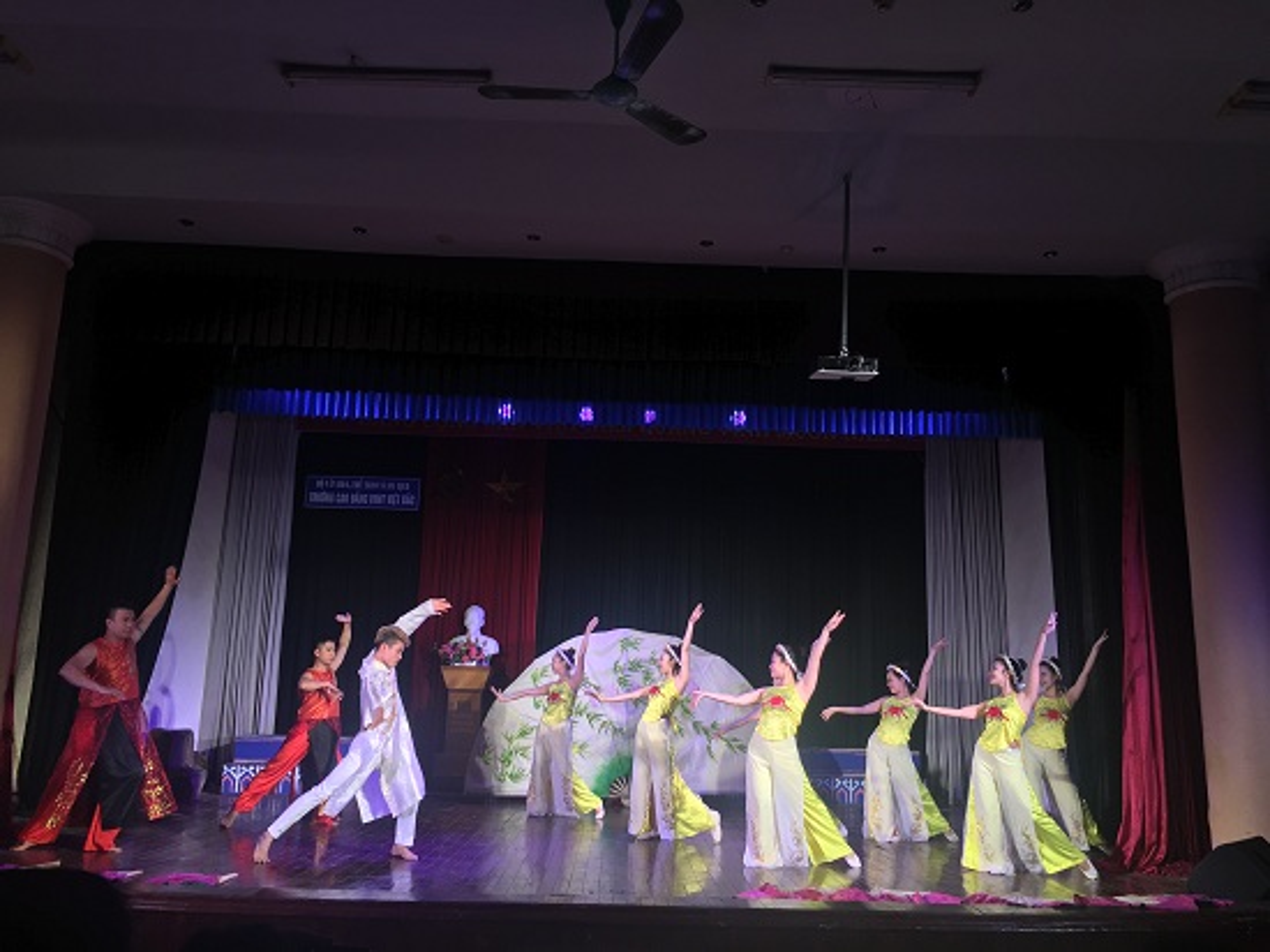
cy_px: 476
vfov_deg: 48.2
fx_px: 1063
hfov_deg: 61.7
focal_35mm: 29
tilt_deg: +12.2
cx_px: 635
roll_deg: -1.9
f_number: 2.2
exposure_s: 1/100
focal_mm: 4.15
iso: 32
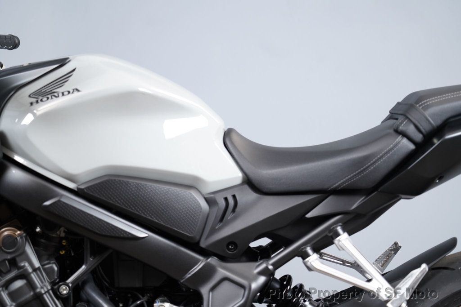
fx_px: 1345
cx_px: 230
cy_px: 154
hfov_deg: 19.5
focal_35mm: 105
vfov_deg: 13.0
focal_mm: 105
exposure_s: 1/100
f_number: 4
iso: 1600
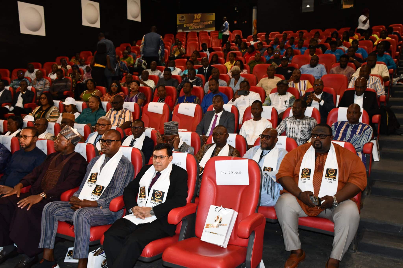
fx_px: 381
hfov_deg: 55.8
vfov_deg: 38.9
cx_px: 202
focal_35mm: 34
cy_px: 134
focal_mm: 23
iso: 2000
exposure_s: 1/60
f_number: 3.8
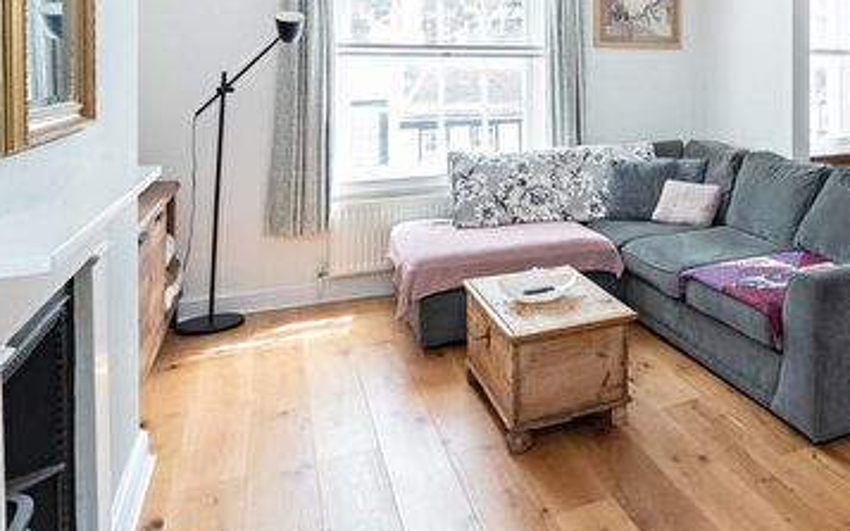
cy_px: 76
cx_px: 767
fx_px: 741
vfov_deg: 37.4
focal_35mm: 32
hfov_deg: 52.4
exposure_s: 1/200
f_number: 7.1
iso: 2000
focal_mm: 16
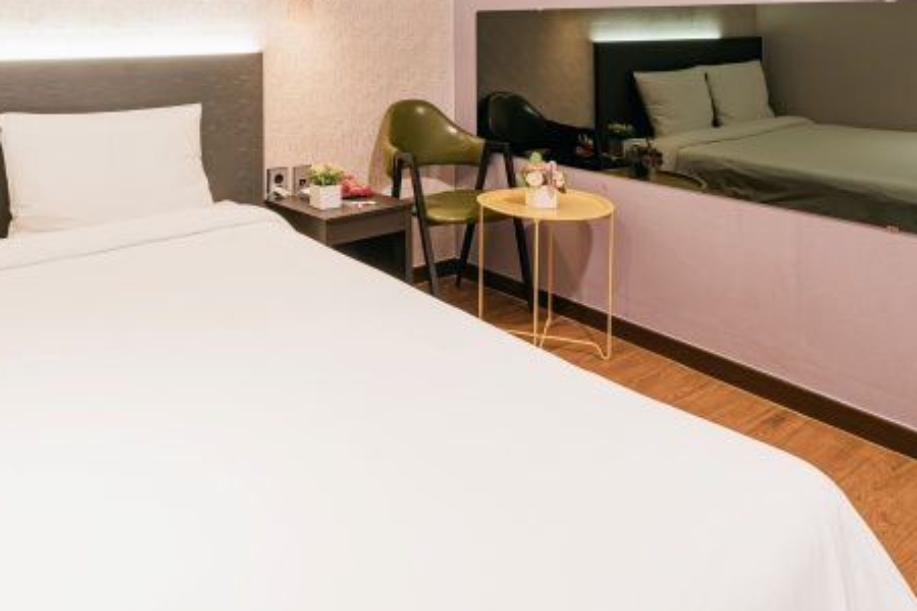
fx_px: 662
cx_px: 369
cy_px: 12
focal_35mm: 26
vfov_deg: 43.2
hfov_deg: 68.7
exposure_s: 1
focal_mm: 13
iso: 200
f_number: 10
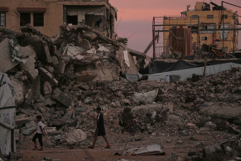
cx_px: 120
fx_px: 1238
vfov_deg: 7.4
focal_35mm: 185
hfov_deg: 11.1
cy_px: 80
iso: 1000
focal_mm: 185
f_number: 5.6
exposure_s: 1/1250
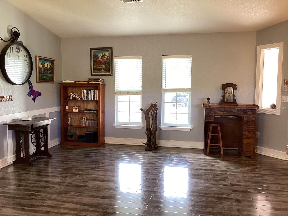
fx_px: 258
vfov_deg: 45.4
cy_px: 108
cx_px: 144
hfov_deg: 58.4
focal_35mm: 31
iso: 160
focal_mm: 3.3
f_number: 2.4
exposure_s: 1/60
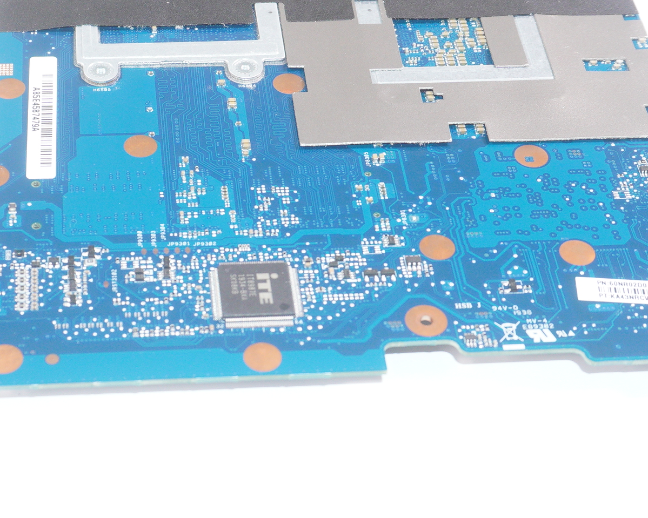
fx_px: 1557
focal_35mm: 81
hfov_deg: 23.3
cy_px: 234
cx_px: 185
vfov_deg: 18.9
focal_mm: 23
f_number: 6.3
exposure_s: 1/160
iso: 640
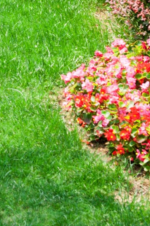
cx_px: -143
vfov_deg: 10.4
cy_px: -87
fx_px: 1201
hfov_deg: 6.9
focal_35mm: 192
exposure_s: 1/160
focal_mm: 42
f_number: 8
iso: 200
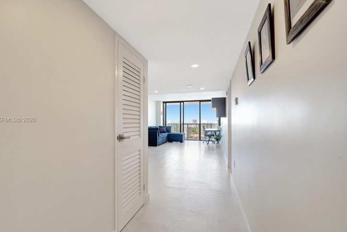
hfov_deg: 87.9
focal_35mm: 19
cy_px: 120
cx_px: 155
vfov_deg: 65.8
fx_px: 179
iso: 640
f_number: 14
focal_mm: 16.5
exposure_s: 1/13
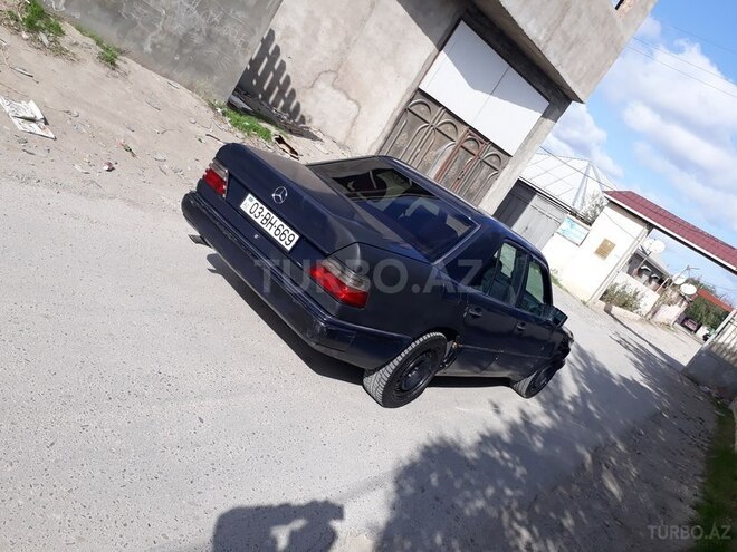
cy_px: 276
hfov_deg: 65.3
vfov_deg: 51.4
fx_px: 575
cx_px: 368
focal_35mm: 27
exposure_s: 1/1263
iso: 40
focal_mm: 3.6
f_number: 1.9
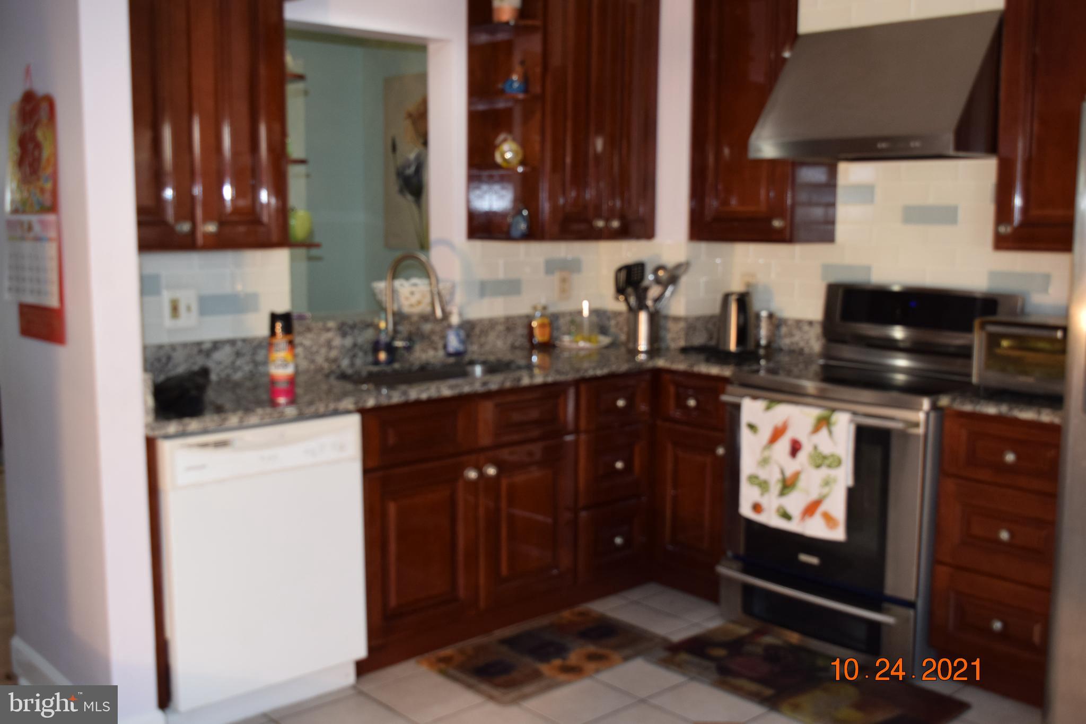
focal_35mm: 38
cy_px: 362
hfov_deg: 51.3
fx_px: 1131
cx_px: 543
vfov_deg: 35.5
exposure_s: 1/100
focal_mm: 25
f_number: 5
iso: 800
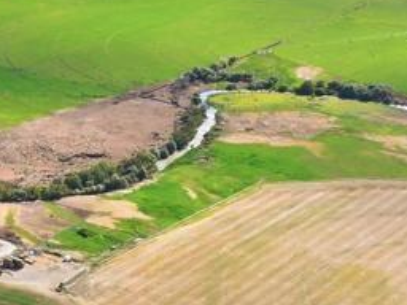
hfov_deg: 19.2
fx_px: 1129
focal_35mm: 96
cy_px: 282
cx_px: -91
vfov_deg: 15.2
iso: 250
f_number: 2.8
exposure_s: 1/1600
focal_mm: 12.3
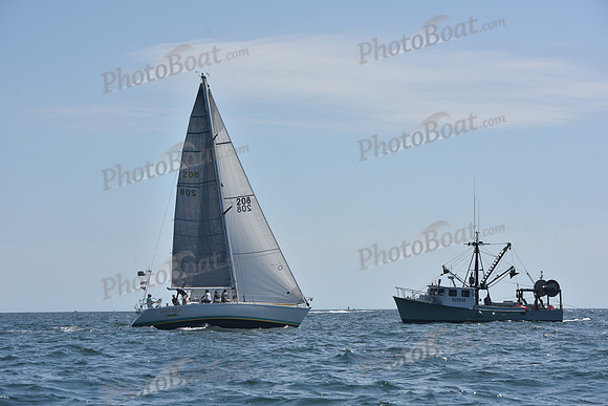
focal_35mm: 92
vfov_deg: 14.9
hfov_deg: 22.1
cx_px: 304
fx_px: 1554
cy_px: 203
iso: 250
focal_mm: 92
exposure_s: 1/1000
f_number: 8
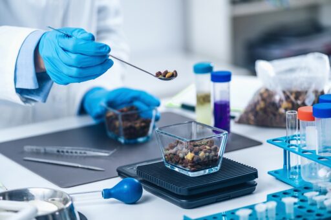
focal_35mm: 105
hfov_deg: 19.5
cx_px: 166
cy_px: 110
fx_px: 964
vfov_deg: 13.0
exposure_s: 1/200
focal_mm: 105
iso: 64
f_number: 4
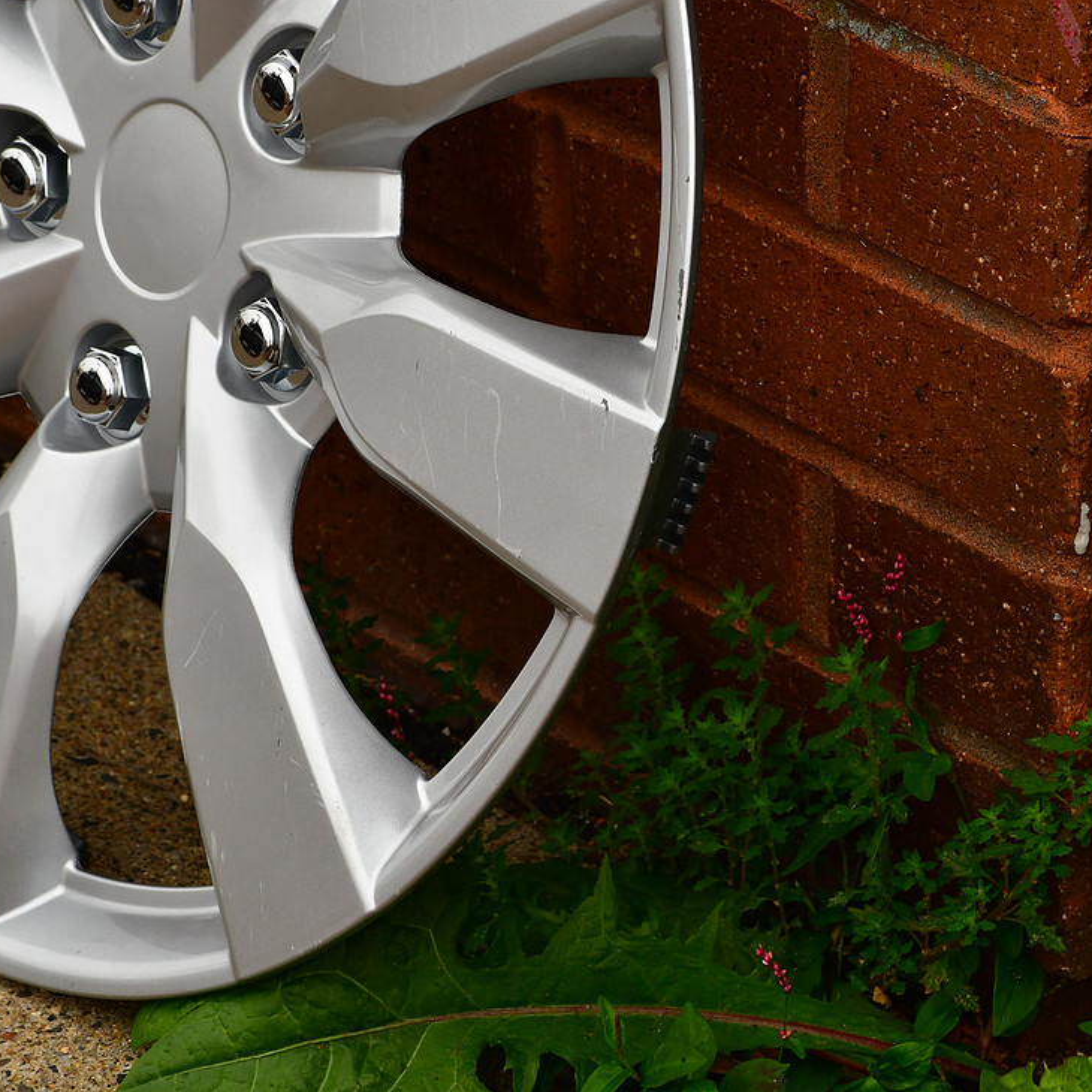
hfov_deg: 8.7
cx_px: 687
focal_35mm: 201
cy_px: 545
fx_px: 7174
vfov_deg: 8.7
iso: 360
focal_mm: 105
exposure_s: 1/160
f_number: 11
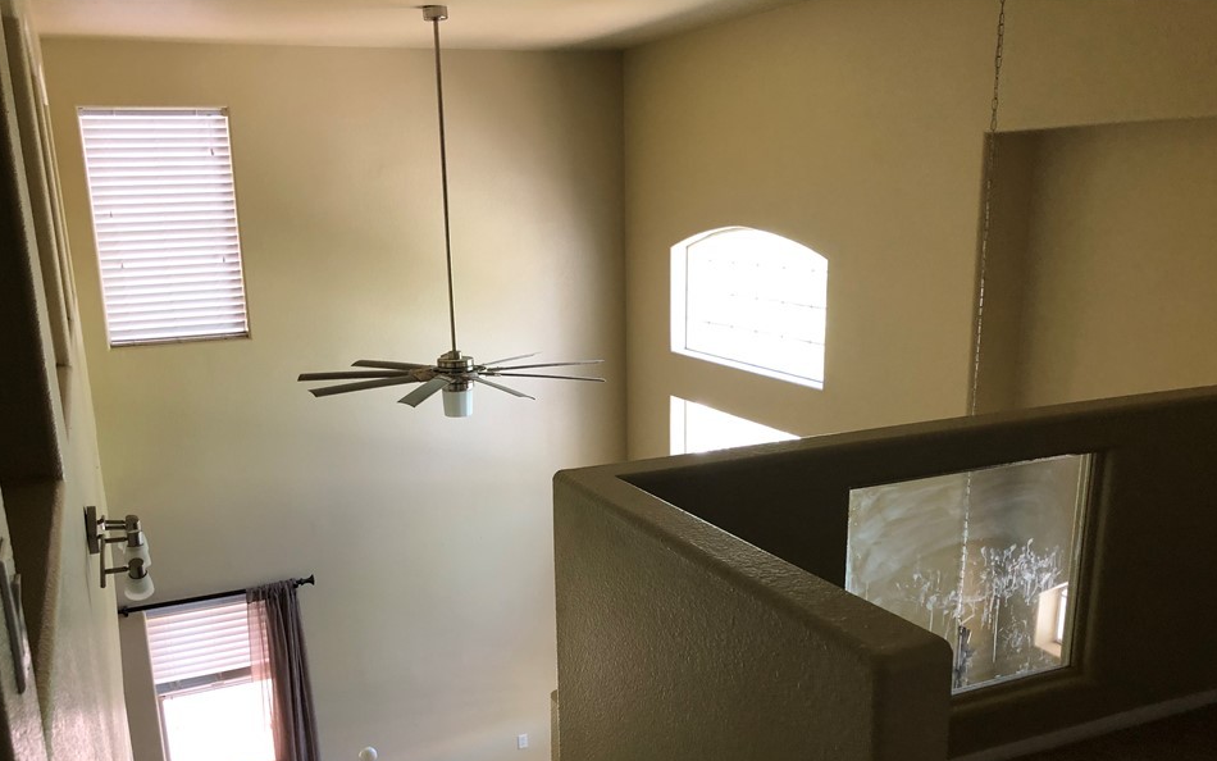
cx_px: 574
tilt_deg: -16.4
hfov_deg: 59.6
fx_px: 1061
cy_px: 486
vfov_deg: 39.1
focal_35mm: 32
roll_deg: +1.6
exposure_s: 1/30
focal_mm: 3.99
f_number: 1.8
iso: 40
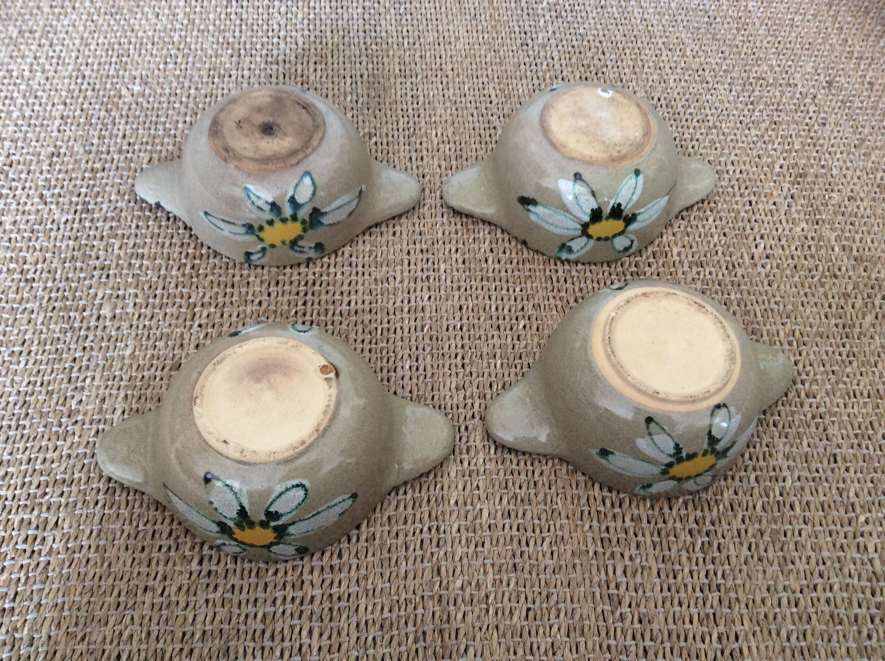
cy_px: 330
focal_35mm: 32
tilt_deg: -57.0
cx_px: 442
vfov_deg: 44.1
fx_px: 817
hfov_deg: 56.9
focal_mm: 3.3
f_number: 2.4
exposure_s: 1/25
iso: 100
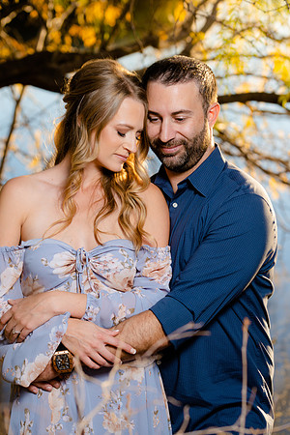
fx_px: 1269
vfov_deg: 19.5
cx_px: 145
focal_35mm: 105
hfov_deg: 13.0
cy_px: 218
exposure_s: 1/250
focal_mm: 105
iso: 100
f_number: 5
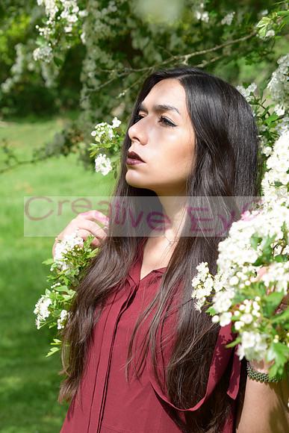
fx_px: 1083
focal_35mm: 90
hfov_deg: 15.2
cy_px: 216
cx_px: 144
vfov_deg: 22.6
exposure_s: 1/640
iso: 200
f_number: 6.3
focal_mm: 60
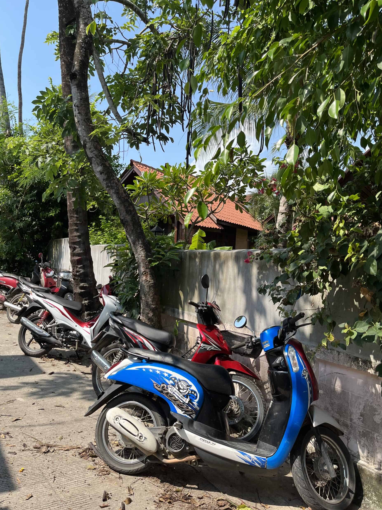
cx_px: 185
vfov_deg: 65.3
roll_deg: -2.2
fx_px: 397
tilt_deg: +1.0
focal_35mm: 27
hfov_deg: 51.3
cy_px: 255
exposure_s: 1/1776
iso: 50
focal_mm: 5.1
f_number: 1.6
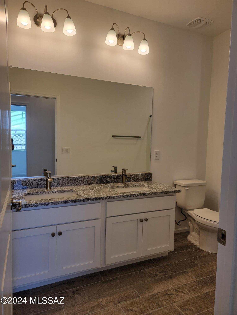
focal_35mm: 24
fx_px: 219
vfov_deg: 71.6
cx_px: 118
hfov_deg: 56.8
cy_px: 158
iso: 32
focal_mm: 6.7
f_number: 1.8
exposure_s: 1/120
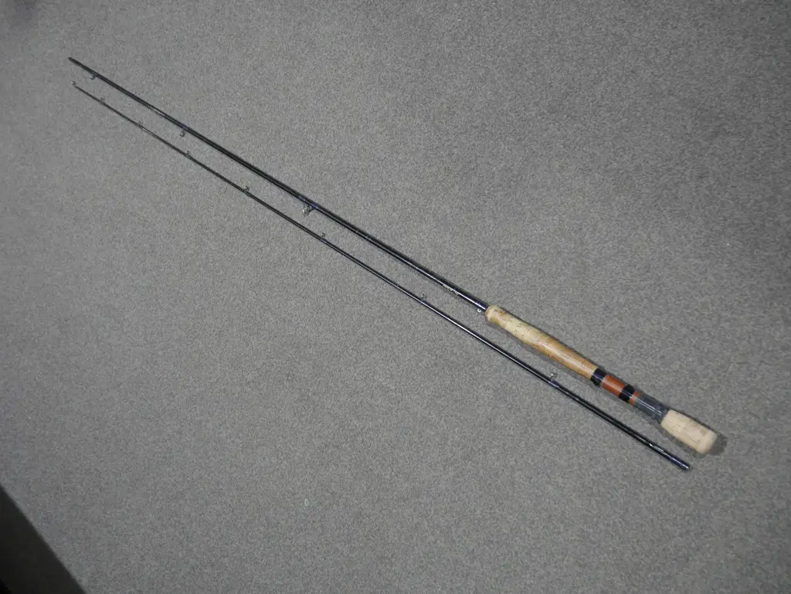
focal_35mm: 30
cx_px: 396
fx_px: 686
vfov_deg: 46.8
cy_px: 297
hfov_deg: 59.9
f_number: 3.6
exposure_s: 1/60
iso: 400
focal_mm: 15
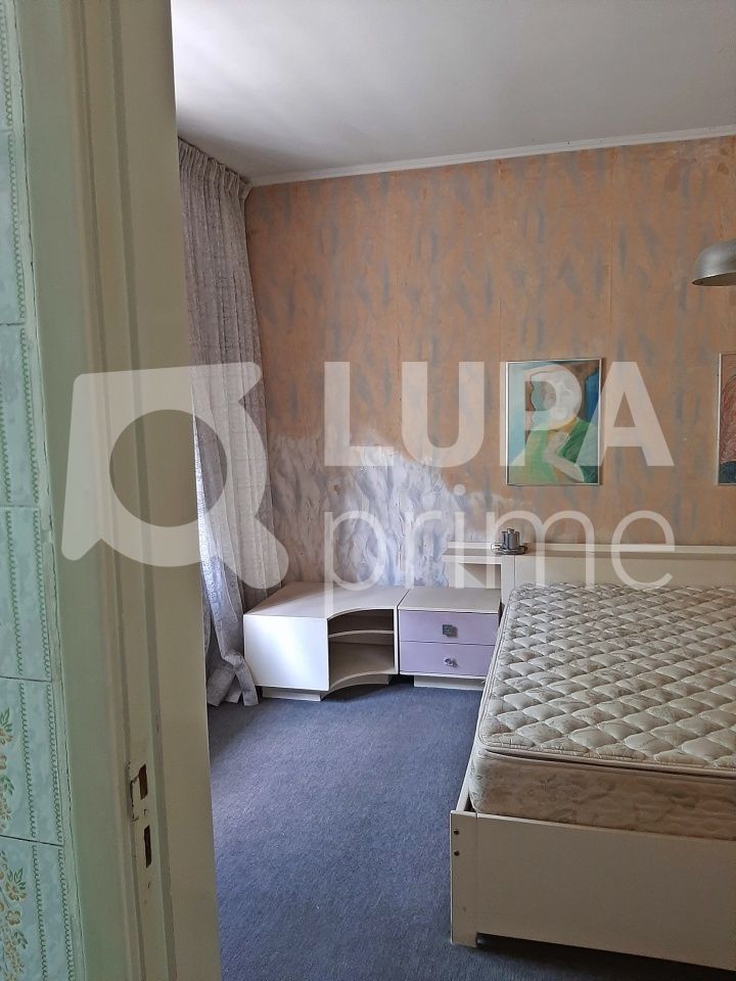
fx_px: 765
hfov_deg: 51.4
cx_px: 368
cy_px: 490
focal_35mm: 27
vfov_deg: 65.3
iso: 200
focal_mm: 3.93
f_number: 1.7
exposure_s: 1/30
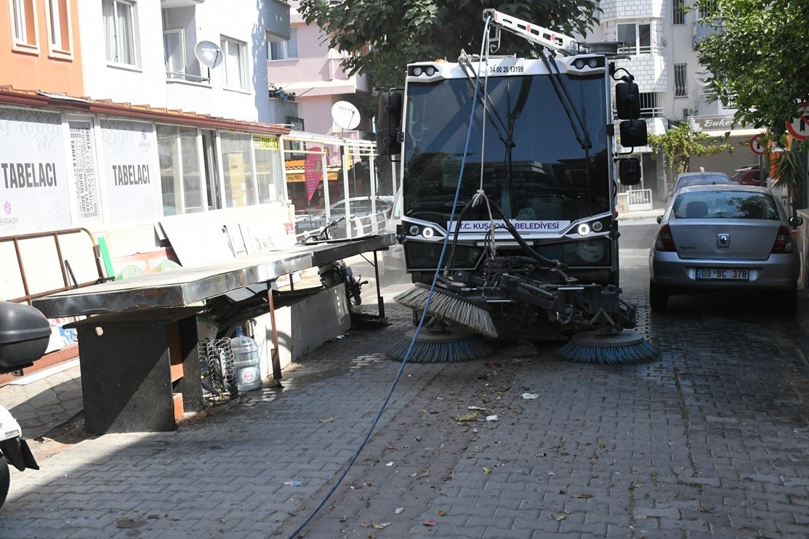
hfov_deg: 43.6
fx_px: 1011
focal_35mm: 45
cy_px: 270
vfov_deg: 29.9
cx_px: 404
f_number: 4.5
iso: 2000
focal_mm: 30
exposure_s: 1/8000
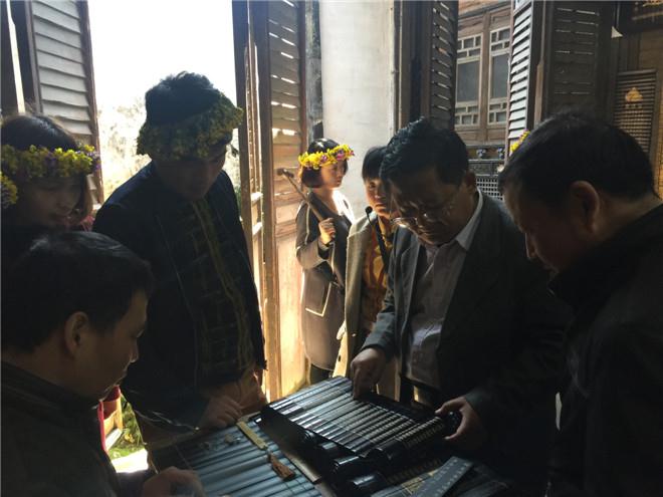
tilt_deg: -8.7
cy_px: 248
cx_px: 332
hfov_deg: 61.7
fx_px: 555
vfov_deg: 48.2
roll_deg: +0.3
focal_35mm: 29
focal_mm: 4.15
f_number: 2.2
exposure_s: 1/33
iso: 64
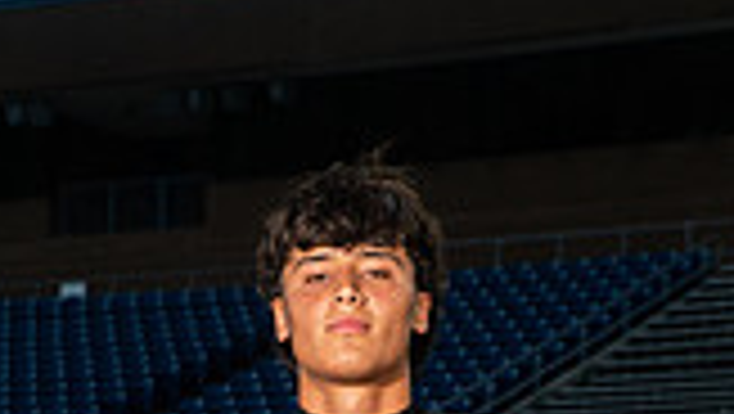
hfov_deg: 12.8
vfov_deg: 6.9
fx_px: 3272
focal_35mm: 168
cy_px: 958
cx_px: 351
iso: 200
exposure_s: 1/320
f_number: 7.1
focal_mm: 58
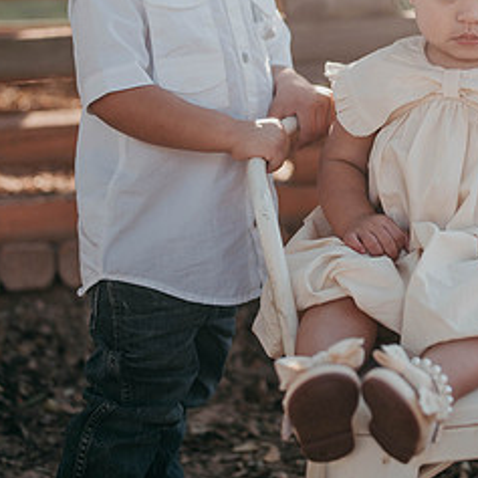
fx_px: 1375
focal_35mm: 88
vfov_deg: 19.4
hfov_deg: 19.4
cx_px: 430
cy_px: 49
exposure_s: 1/1600
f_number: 1.6
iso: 64
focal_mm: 35
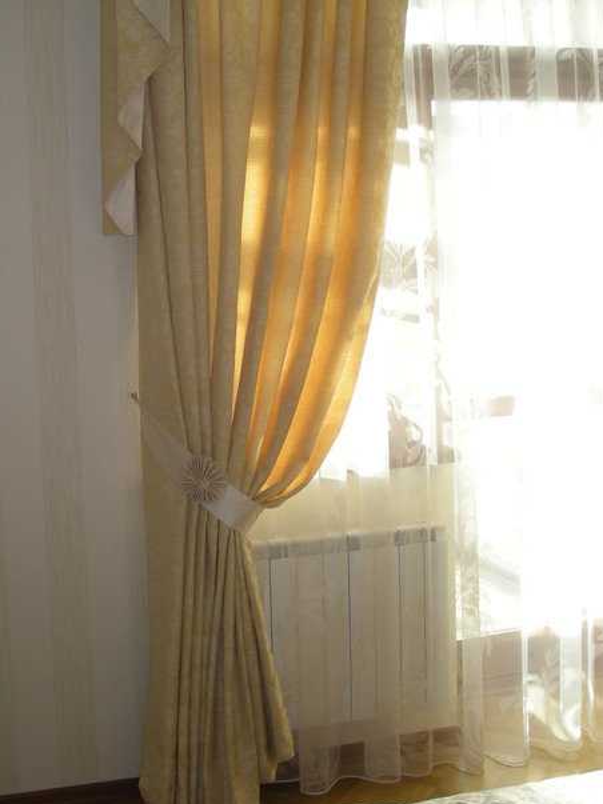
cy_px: 294
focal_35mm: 48
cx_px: 211
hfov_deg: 30.1
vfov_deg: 39.4
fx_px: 1115
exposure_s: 1/45.6
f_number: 2.8
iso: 50
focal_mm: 5.7
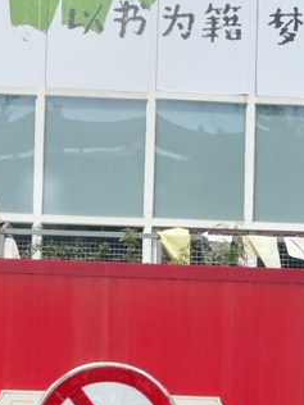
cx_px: 334
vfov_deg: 4.4
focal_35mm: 455
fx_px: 5328
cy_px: 245
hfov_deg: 3.3
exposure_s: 1/891
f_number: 2.8
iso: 50
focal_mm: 15.66
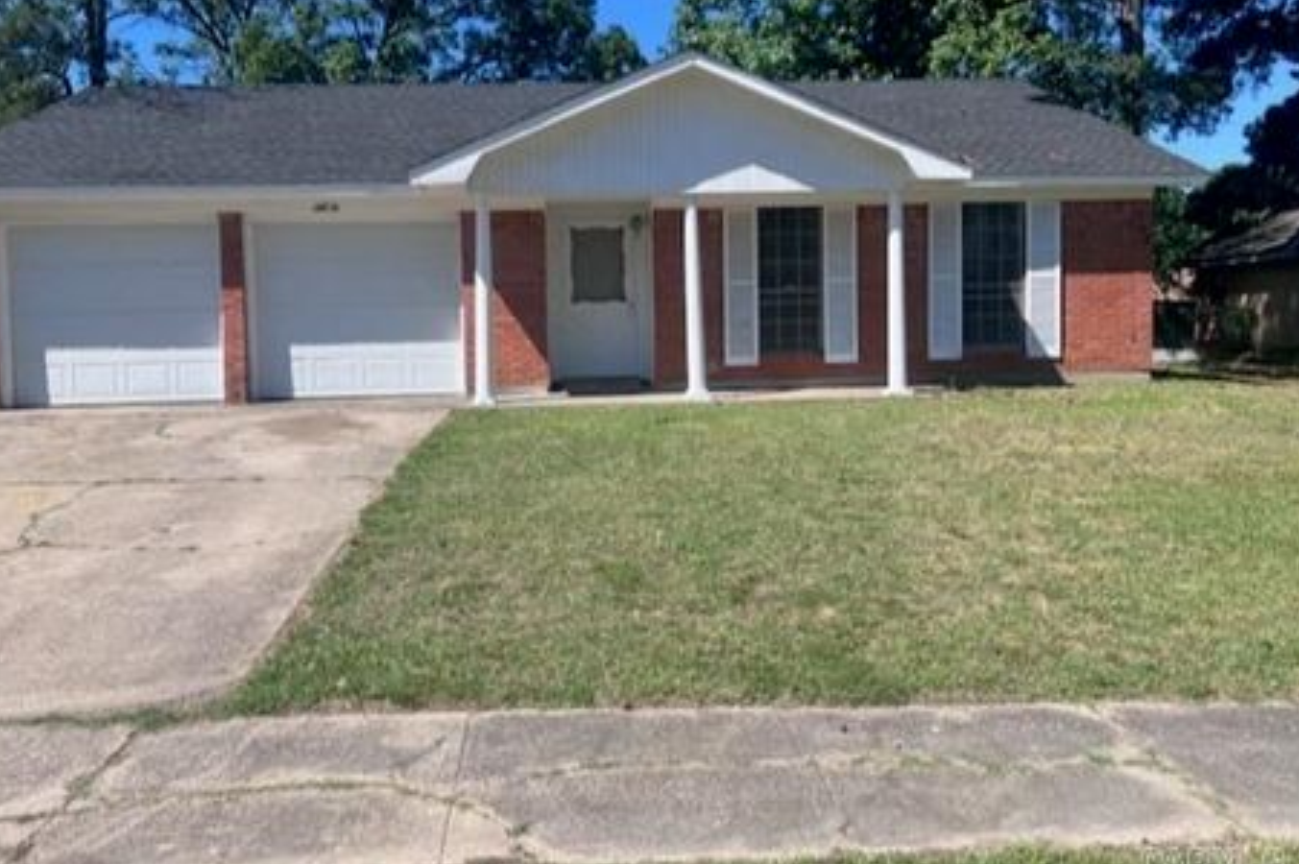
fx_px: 1082
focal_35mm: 30
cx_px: 645
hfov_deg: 62.0
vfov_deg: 43.3
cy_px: 350
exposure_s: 1/3704
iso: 50
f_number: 1.5
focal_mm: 5.7
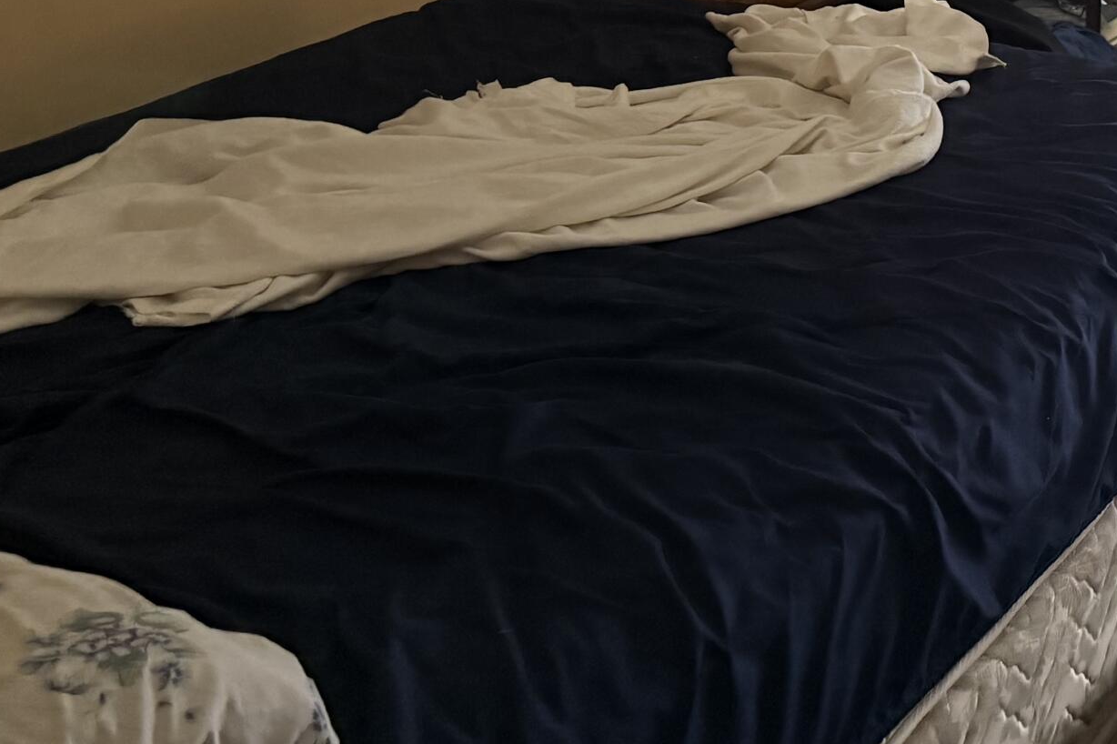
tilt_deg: -13.9
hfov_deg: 31.3
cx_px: 1008
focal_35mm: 61
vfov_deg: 21.4
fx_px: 1892
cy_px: -15
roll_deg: +0.0
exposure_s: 1/30
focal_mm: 6.76
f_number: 1.78
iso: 1000
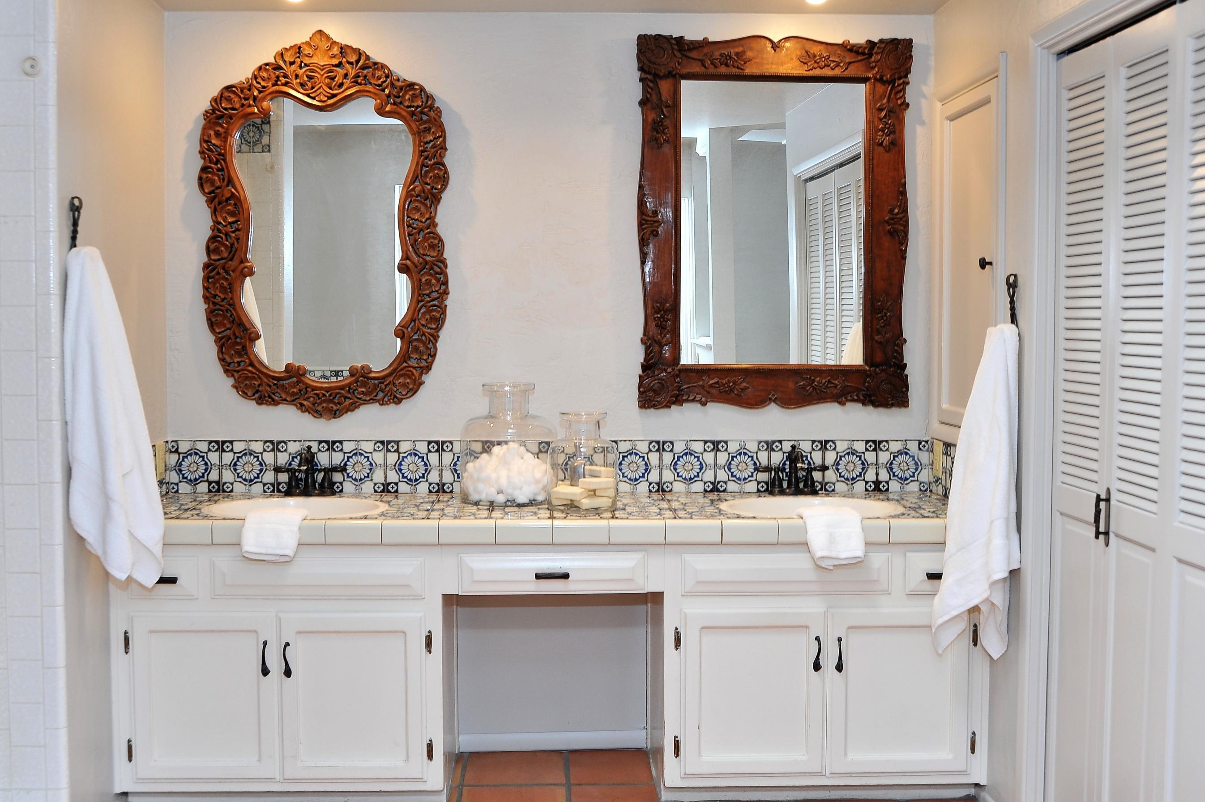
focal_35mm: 39
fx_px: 1304
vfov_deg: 34.1
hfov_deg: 49.6
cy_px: 367
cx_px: 575
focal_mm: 35
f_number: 5.6
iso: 640
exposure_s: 1/25
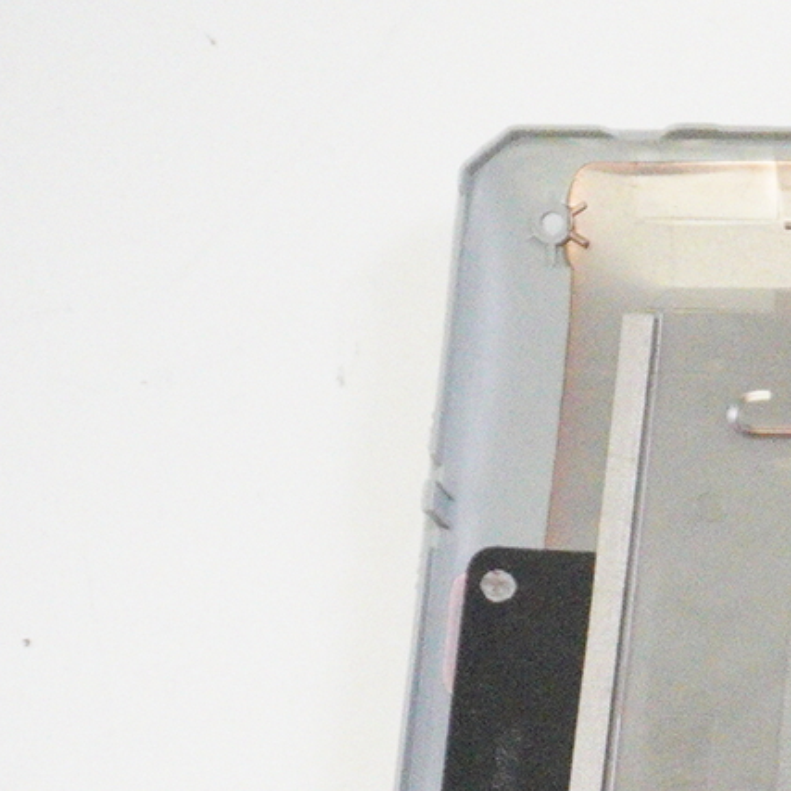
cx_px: 2177
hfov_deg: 8.8
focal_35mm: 171
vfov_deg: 9.8
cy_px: 1308
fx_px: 4433
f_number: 5.6
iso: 6400
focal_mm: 23
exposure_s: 1/250
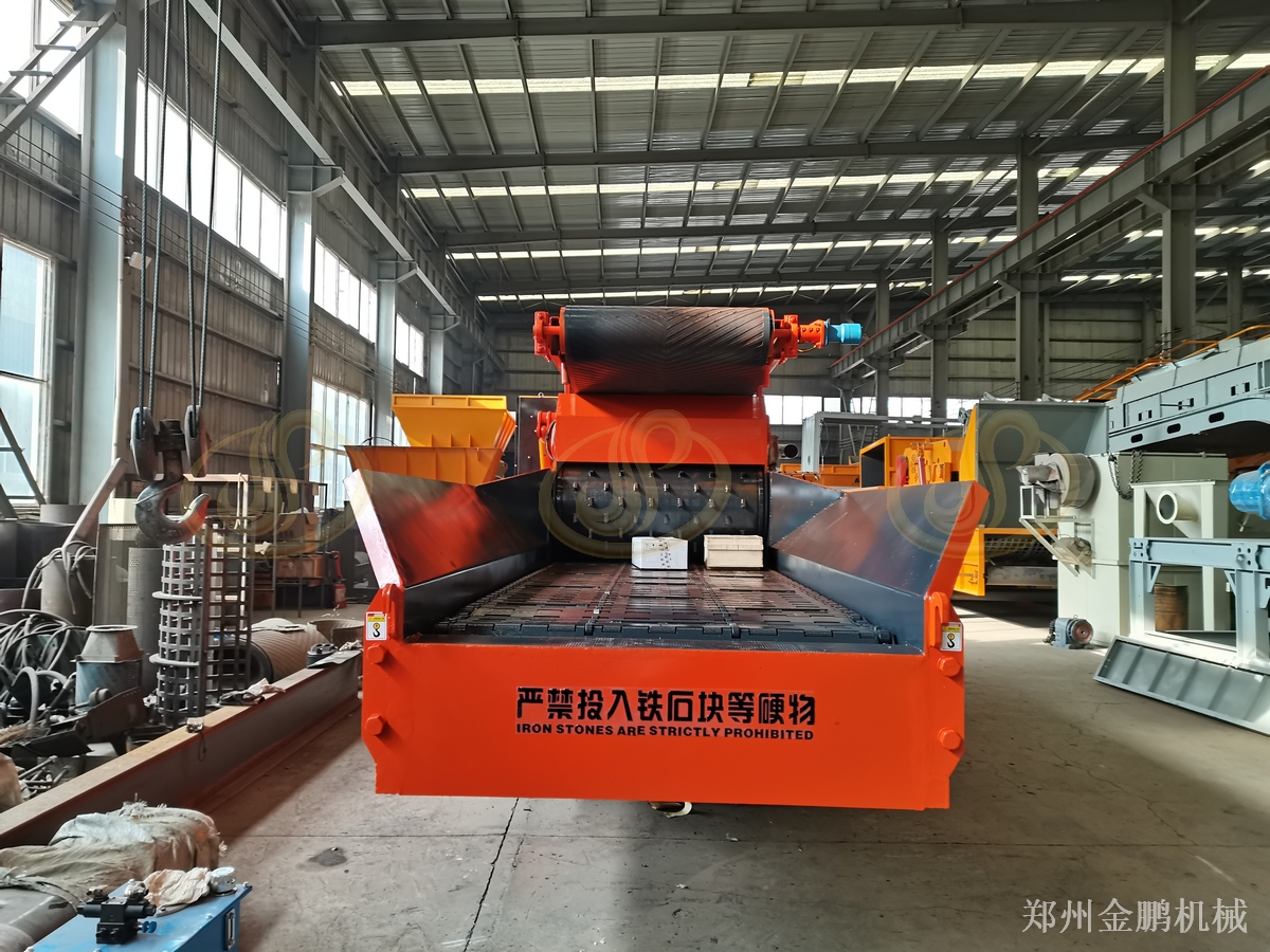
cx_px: 635
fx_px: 954
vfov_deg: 53.1
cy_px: 476
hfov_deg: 67.3
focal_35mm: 26
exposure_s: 1/100
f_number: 1.8
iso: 200
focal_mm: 5.58
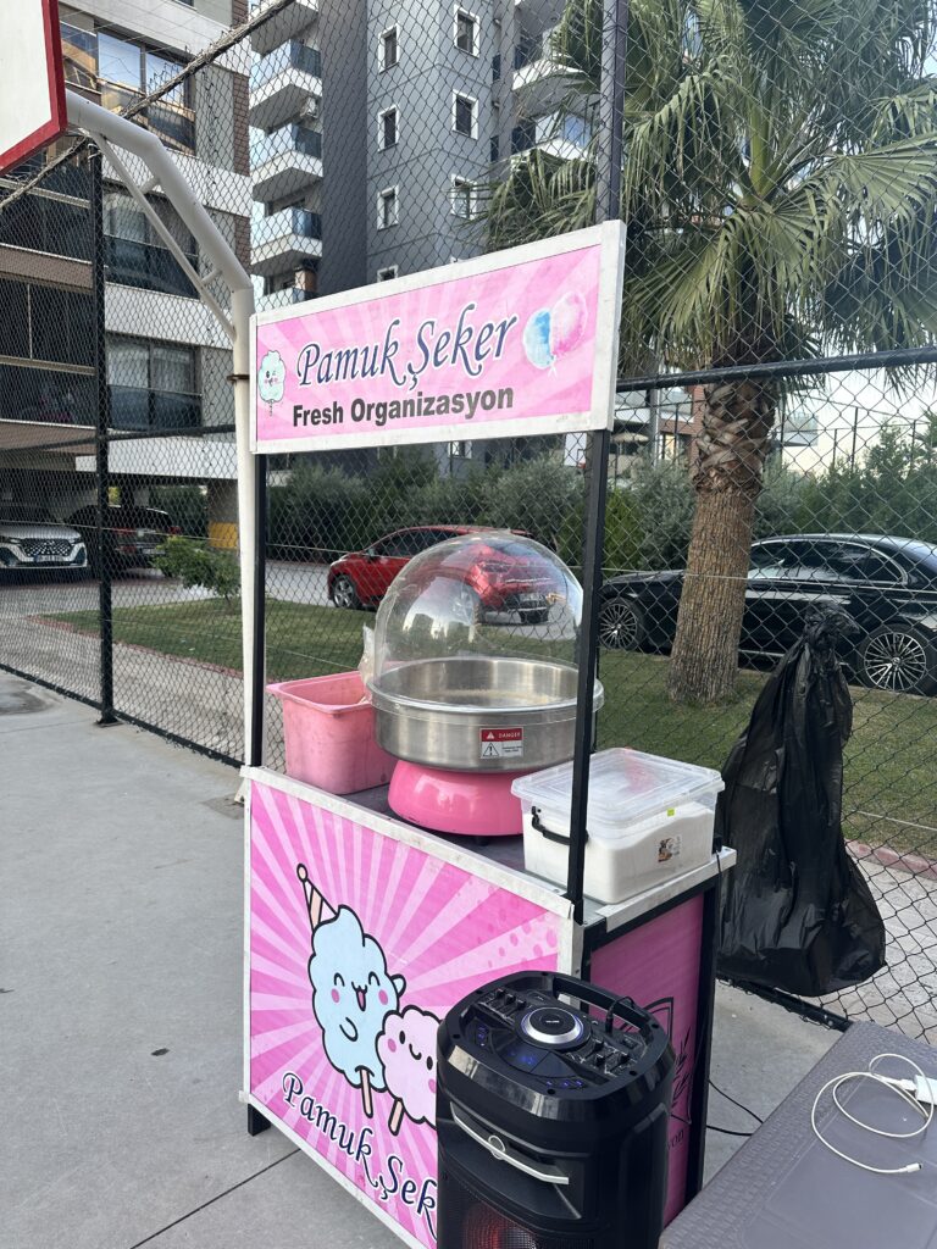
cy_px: 624
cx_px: 468
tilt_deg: -6.8
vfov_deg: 71.6
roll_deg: -2.7
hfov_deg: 56.8
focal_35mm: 24
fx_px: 866
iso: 80
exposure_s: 1/296
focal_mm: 6.86
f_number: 1.78
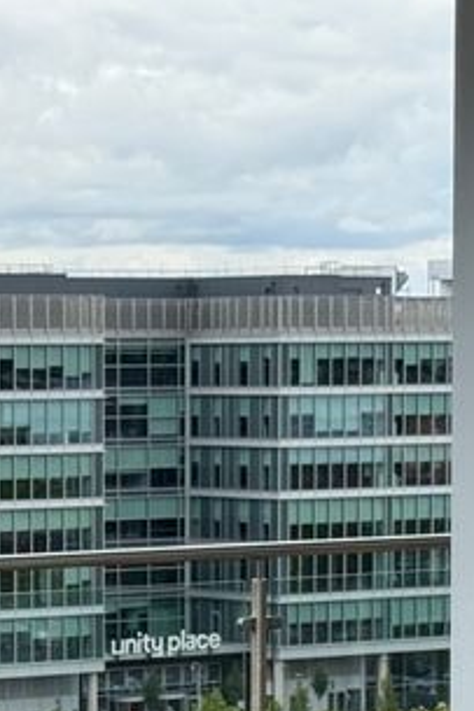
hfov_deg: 7.5
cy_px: 612
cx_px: -145
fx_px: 3598
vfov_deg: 11.2
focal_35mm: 182
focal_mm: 6.76
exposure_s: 1/3226
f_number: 1.78
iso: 64
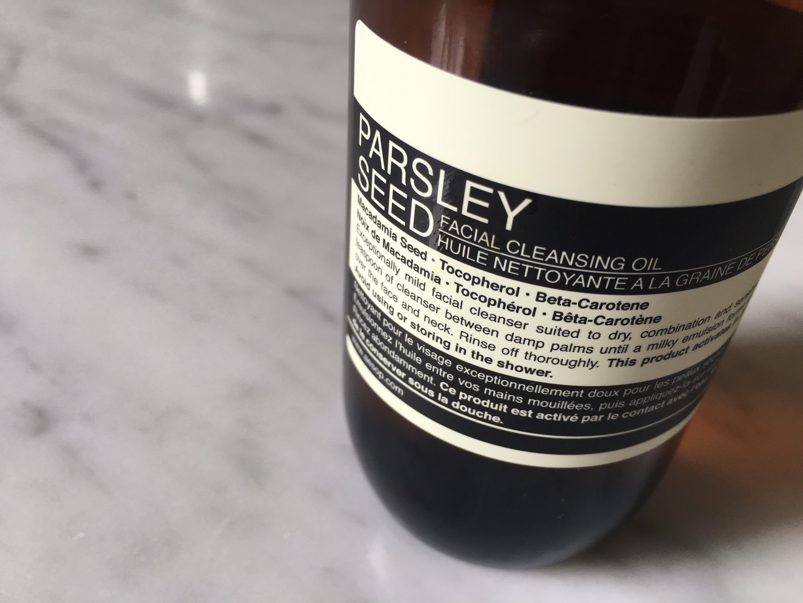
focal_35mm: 29
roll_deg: -4.6
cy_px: 302
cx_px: 402
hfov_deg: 61.7
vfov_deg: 48.2
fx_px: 673
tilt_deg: -39.9
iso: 40
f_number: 2.2
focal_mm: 4.15
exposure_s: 1/100
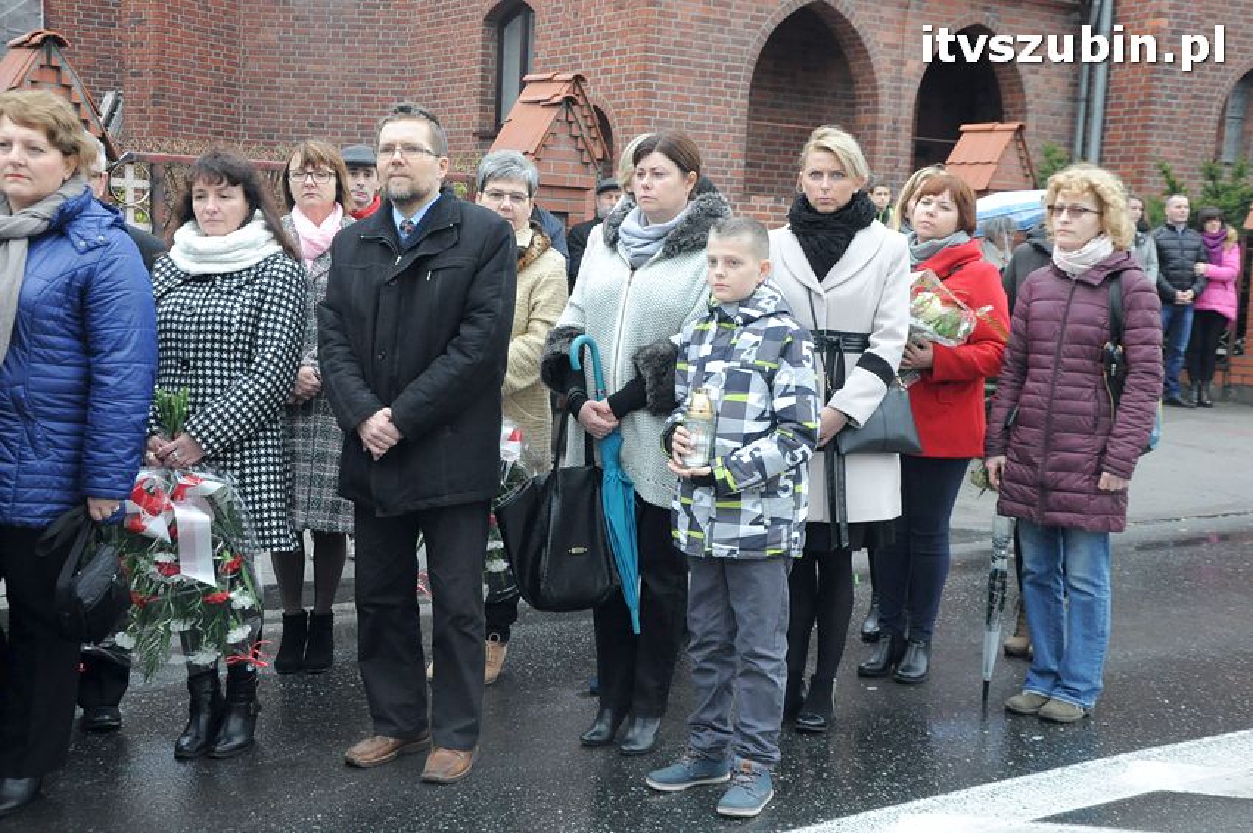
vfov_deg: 28.0
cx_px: 626
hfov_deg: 41.1
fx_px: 1669
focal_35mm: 48
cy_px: 416
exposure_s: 1/250
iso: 1600
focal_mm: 32
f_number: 8
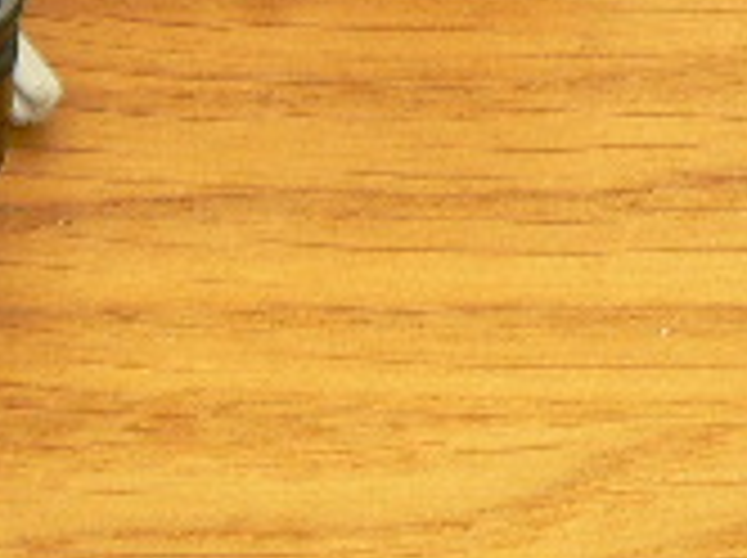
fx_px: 2995
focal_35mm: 139
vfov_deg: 10.1
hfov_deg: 14.0
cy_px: -392
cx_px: -40
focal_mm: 6
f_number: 5
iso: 100
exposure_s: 2
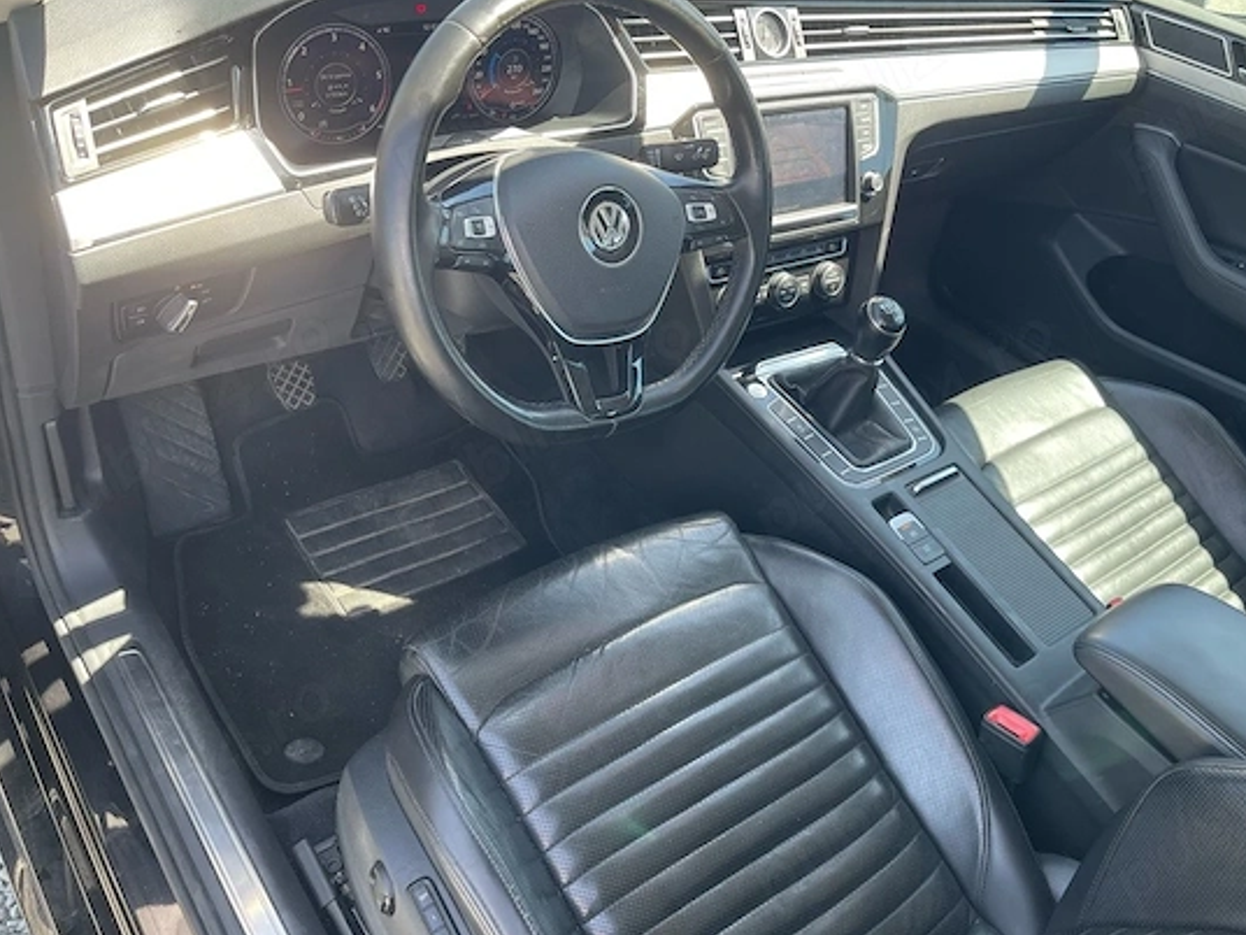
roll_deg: -11.9
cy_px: 440
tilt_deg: -37.7
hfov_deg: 63.4
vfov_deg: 49.7
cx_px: 635
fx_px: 1008
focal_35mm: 28
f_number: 1.6
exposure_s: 1/121
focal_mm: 5.1
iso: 40
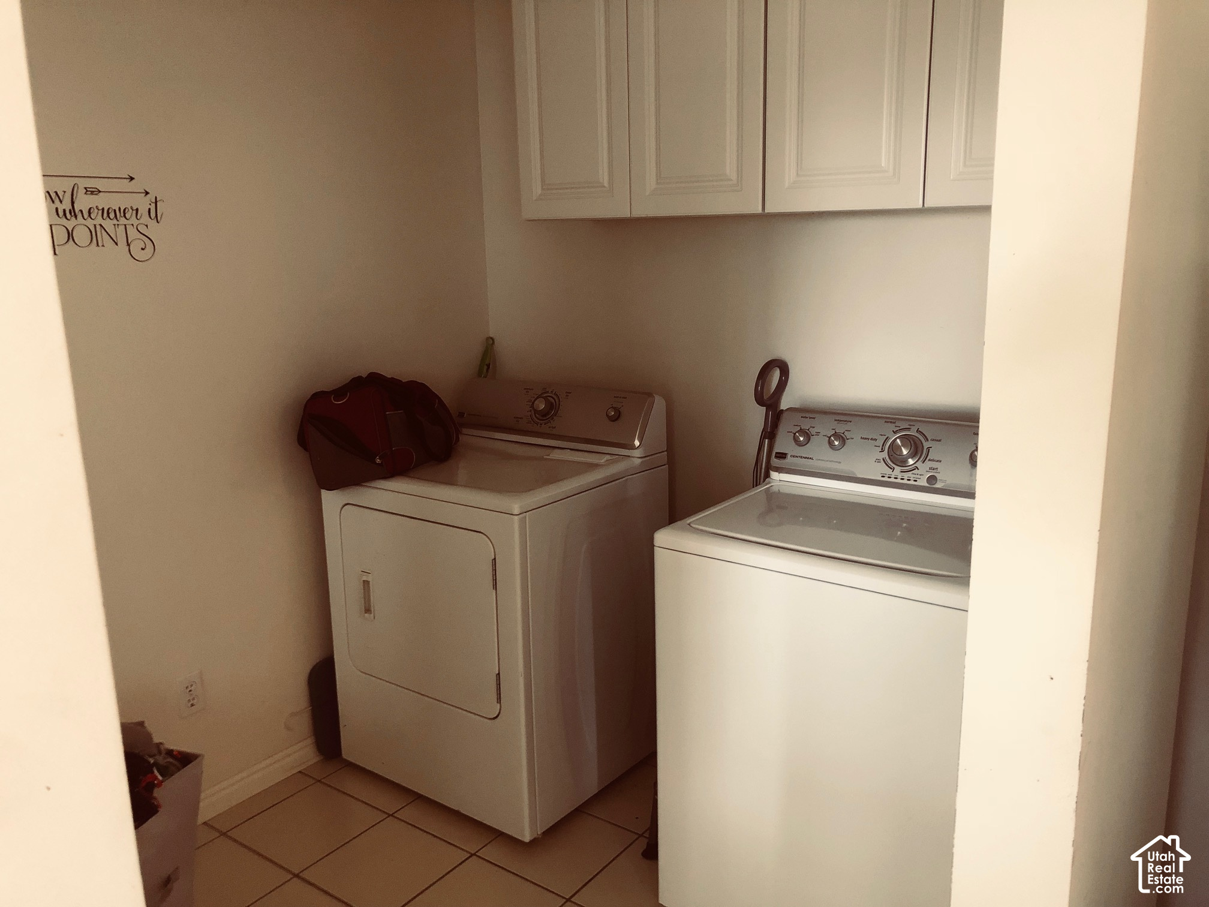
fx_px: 978
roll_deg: +0.4
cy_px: 454
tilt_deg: -11.3
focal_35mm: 28
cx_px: 604
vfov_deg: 49.7
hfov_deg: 63.4
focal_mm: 4
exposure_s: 1/15
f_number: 1.8
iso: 100
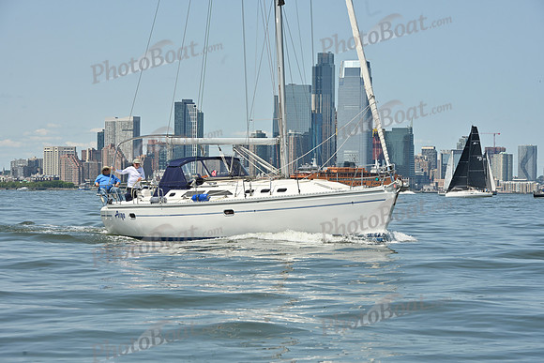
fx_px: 1965
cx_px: 272
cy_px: 182
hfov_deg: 15.8
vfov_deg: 10.6
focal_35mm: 130
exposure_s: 1/1000
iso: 320
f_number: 11
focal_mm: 130
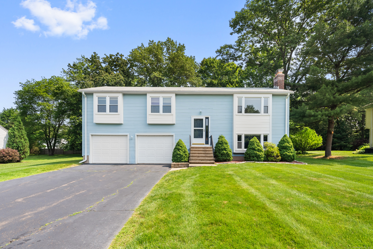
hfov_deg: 93.2
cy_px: 124
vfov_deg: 70.5
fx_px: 176
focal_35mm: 17
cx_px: 186
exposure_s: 1/200
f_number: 7.1
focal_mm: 17
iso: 320
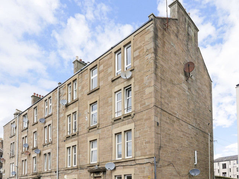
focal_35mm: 22
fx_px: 152
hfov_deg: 76.3
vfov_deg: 59.1
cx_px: 126
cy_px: 125
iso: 200
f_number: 7.1
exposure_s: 1/320
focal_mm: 7
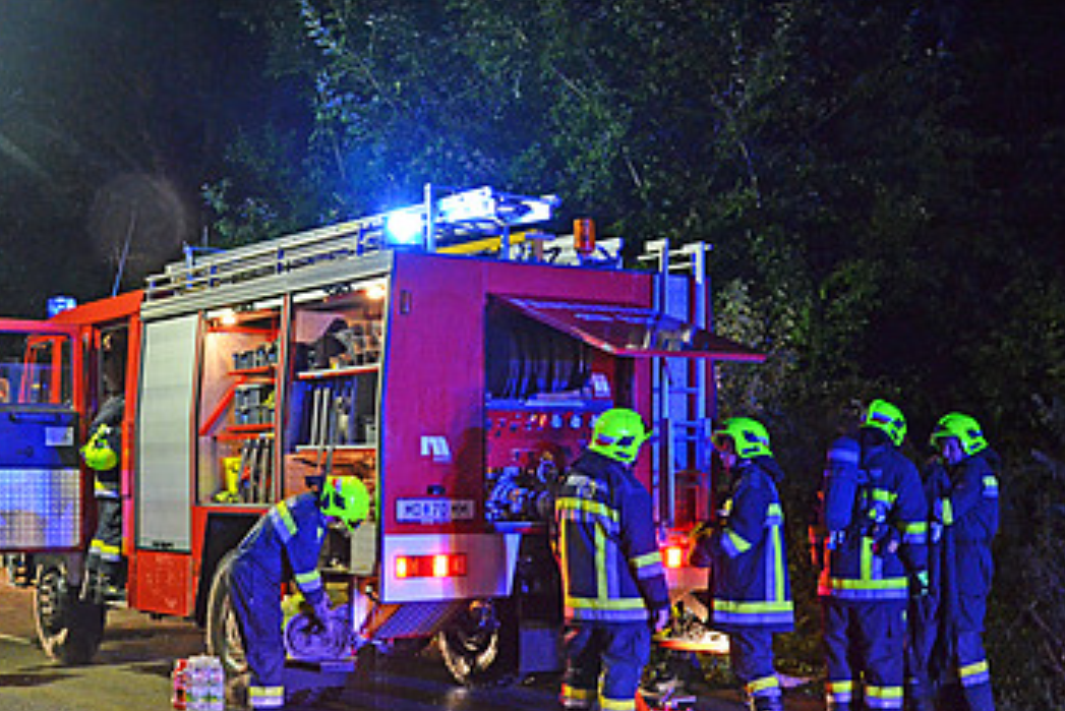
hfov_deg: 35.0
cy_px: 478
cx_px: 532
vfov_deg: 23.7
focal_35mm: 57
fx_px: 1687
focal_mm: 28
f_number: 4
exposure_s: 1/8
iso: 3200
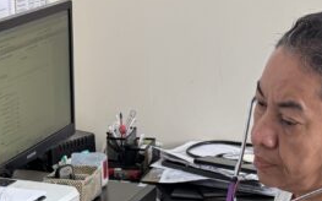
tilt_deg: -25.8
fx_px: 868
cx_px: 66
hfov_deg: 20.8
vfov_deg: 12.3
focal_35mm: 99
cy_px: 341
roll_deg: +2.4
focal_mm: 6.76
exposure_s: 1/120
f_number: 1.78
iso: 160
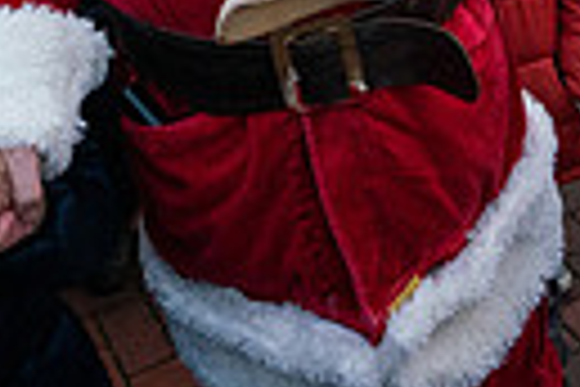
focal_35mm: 72
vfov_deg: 14.6
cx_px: 292
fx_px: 1160
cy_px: -452
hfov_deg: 28.1
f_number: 4
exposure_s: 1/500
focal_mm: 16
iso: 4000
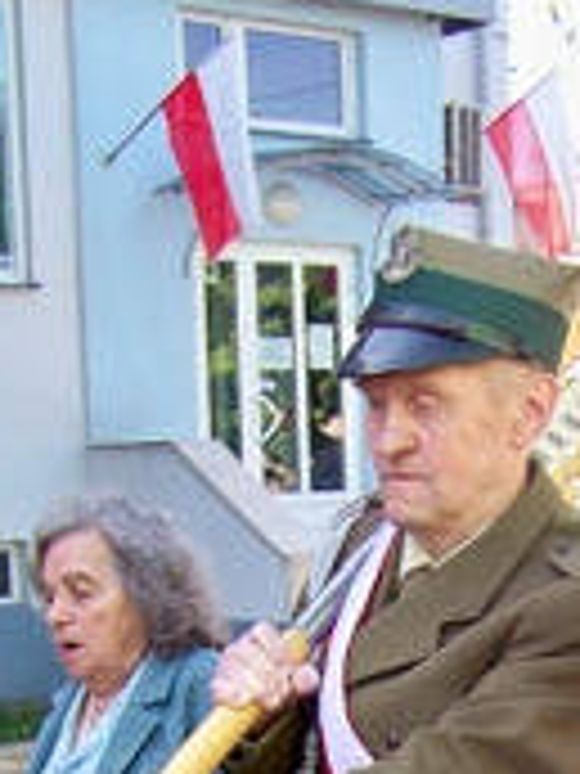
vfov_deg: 19.5
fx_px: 2055
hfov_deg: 15.9
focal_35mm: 92
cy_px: 1035
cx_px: 499
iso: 100
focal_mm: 5.85
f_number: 2.8
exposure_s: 1/200
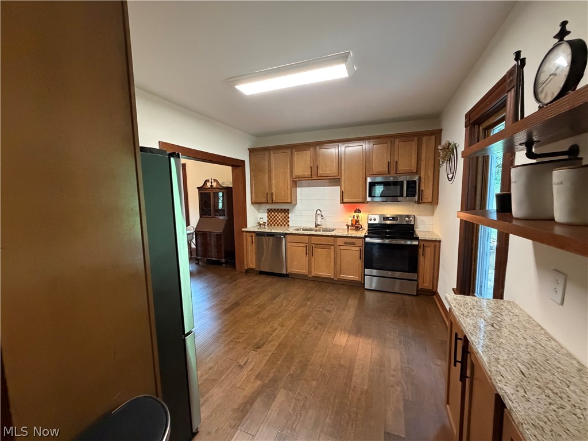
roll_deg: +2.2
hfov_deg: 102.1
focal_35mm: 14
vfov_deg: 85.7
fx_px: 238
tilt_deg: -6.7
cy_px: 220
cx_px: 294
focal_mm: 2.22
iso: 800
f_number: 2.2
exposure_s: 1/60
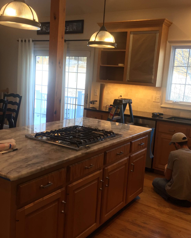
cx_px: 91
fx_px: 268
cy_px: 119
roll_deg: -3.0
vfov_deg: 47.9
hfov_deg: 39.2
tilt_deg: -8.5
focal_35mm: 38
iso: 40
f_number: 2.2
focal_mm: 4.15
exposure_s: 1/60
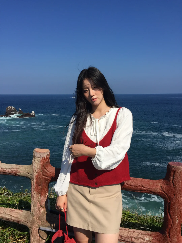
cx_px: 91
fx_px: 203
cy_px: 122
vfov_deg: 61.7
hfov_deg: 48.2
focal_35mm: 29
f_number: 2.2
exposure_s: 1/3300
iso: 32
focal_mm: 4.15
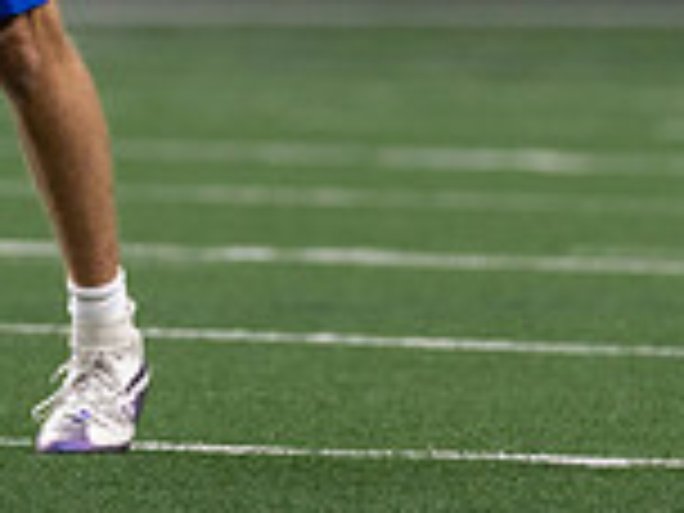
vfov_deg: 1.5
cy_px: -536
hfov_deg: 2.0
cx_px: -122
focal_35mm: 997
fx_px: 19700
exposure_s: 1/1000
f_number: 2.8
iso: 1000
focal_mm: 200
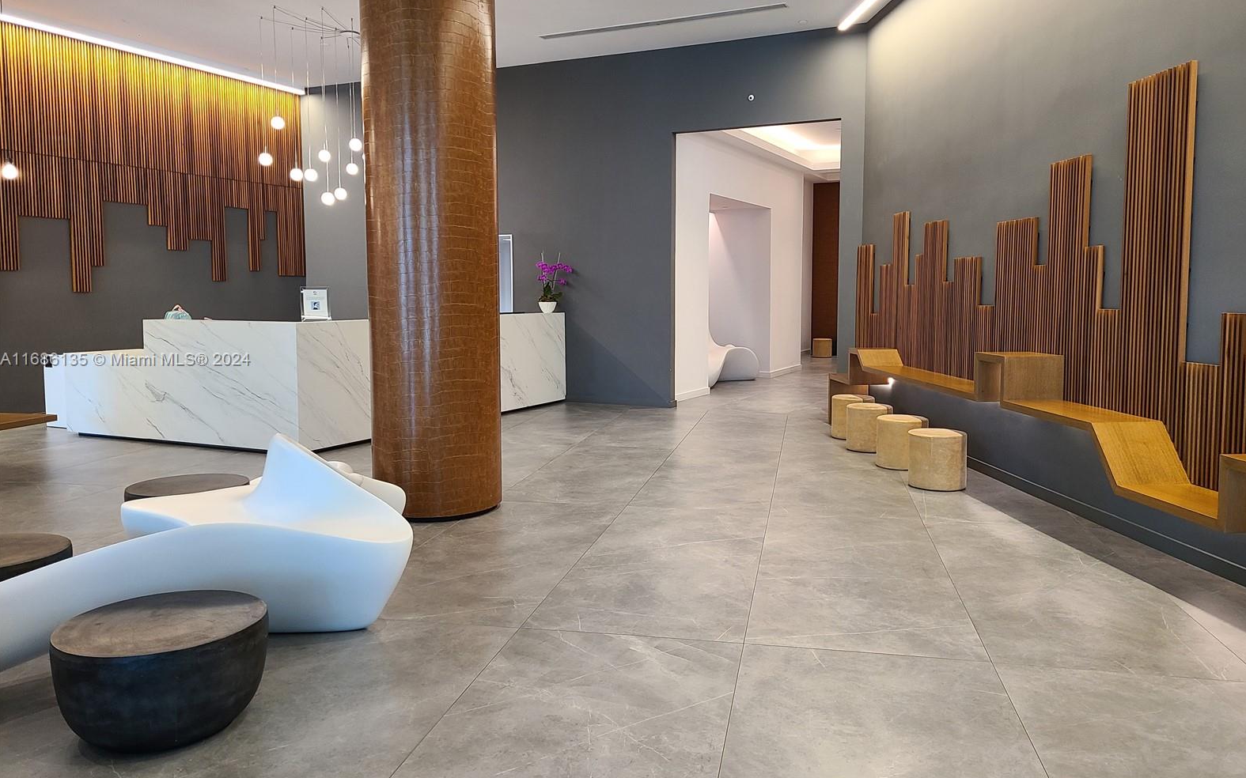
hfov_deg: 66.5
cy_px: 361
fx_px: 951
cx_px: 630
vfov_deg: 44.5
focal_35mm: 28
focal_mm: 5.4
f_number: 1.8
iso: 160
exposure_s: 1/60
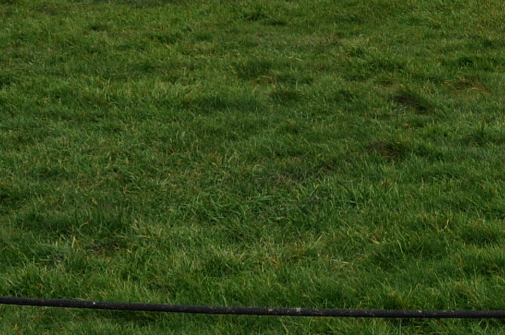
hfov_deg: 15.6
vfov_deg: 10.2
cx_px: 658
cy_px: -322
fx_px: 1751
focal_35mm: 125
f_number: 10
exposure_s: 1/200
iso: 200
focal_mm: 18
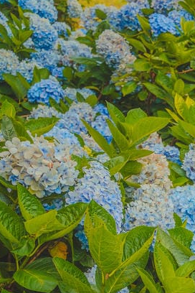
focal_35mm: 103
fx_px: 837
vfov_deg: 19.5
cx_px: 408
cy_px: 259
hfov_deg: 11.7
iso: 200
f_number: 5.6
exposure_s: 1/200
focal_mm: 35
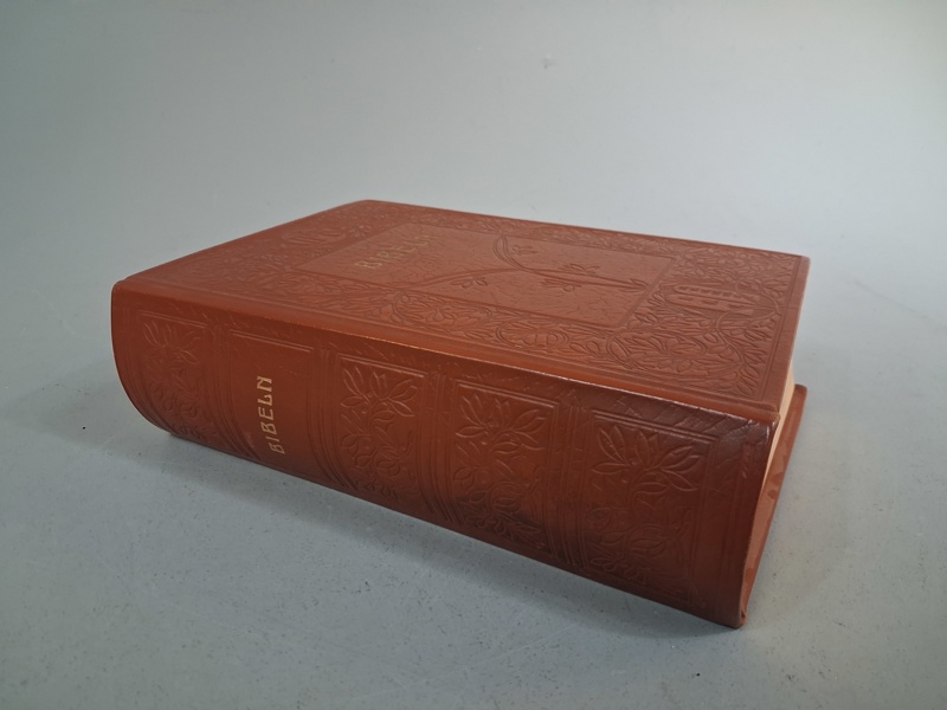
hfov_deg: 65.3
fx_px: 739
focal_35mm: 27
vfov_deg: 51.4
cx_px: 474
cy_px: 355
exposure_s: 1/50
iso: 400
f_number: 1.8
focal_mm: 4
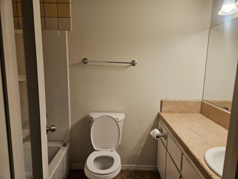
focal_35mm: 23
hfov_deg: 73.9
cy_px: 90
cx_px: 119
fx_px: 158
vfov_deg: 58.9
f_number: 1.8
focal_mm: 5.4
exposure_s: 1/120
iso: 125
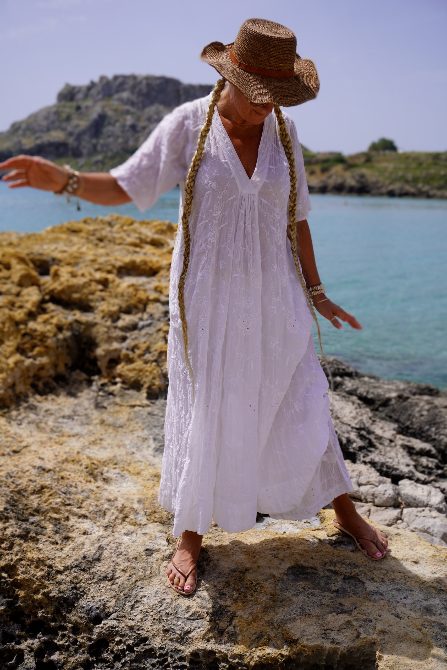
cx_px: 224
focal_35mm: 42
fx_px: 782
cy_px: 335
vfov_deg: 46.4
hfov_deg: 31.9
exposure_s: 1/1000
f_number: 5.6
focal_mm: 28
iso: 100
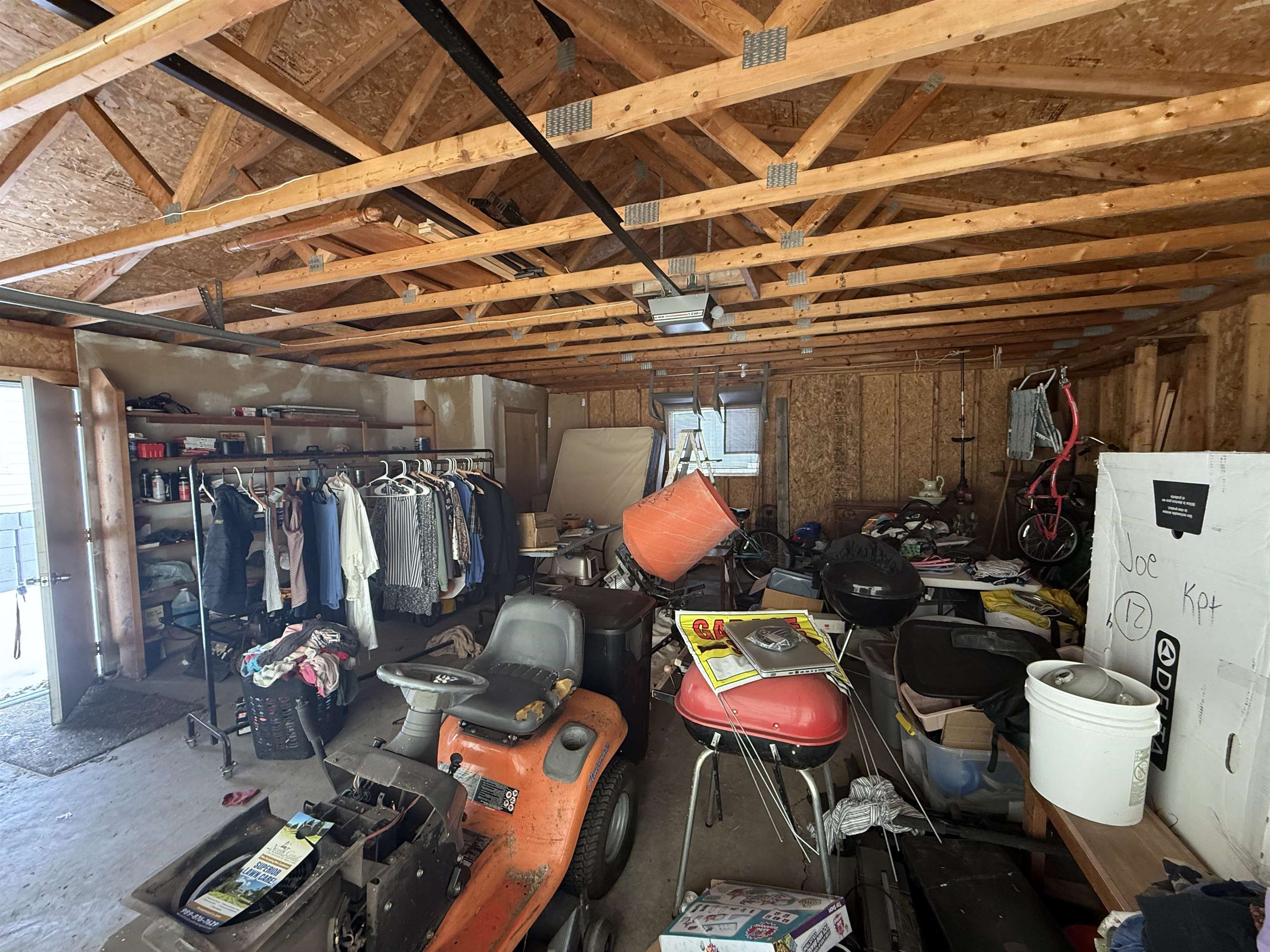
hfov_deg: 102.1
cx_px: 635
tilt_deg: -1.7
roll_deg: +1.7
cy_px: 476
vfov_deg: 85.7
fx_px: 514
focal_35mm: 14
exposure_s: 1/99
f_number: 2.2
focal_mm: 2.22
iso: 320
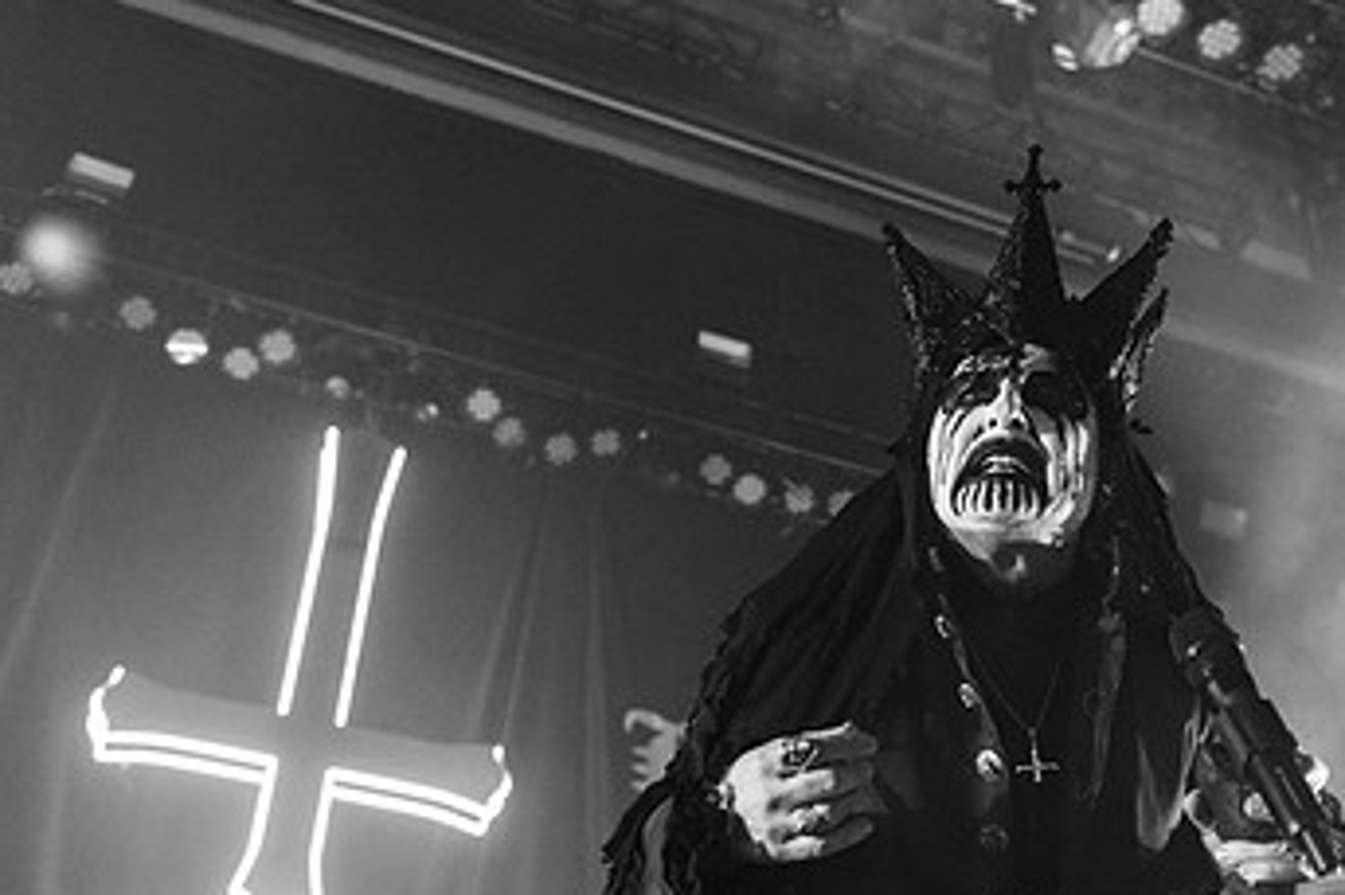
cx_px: 770
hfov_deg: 36.8
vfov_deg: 24.8
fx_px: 2016
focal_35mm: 54
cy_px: 631
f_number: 3.2
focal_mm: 32
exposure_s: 1/320
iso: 2000
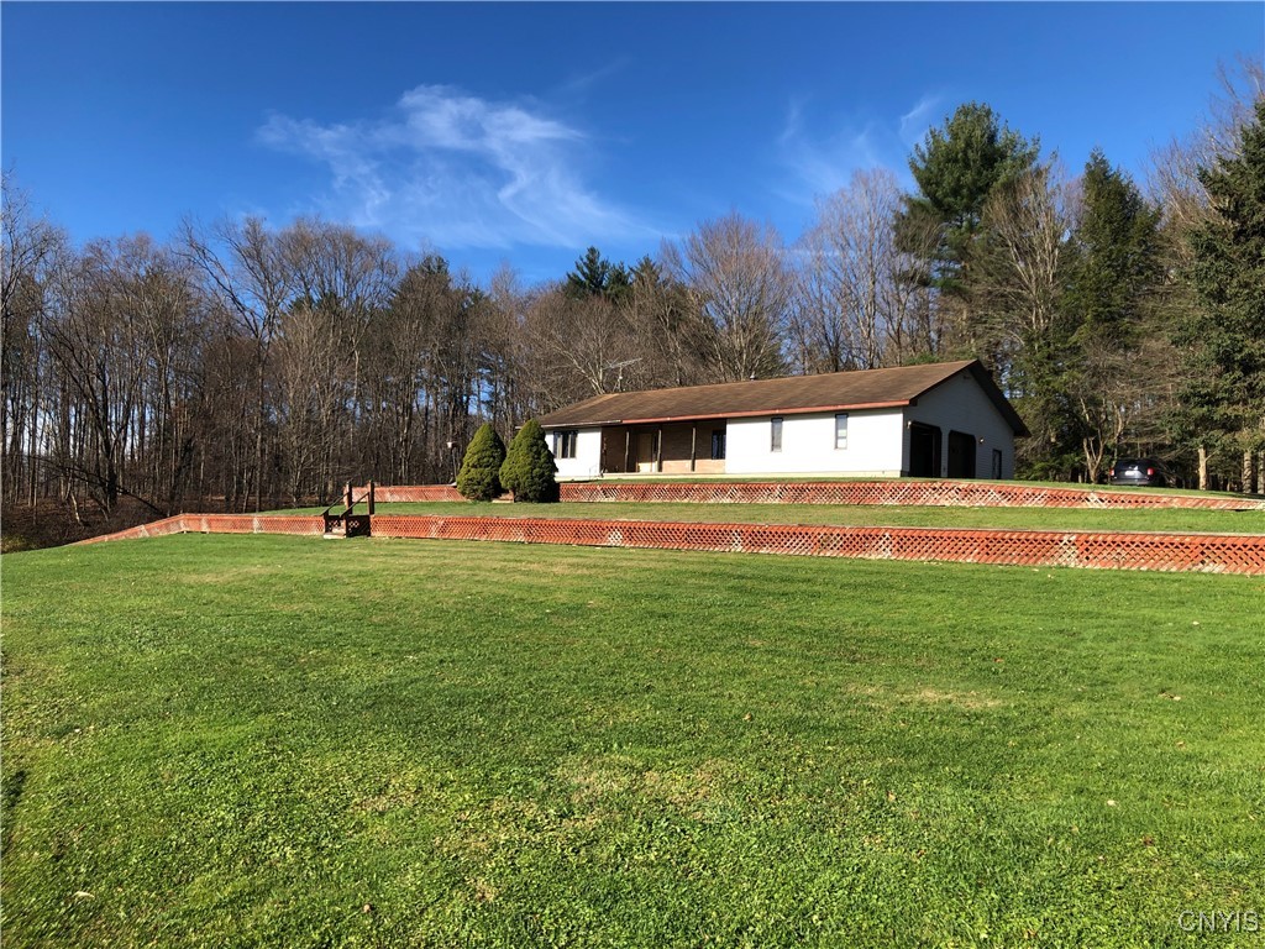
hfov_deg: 63.4
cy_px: 474
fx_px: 1023
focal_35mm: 28
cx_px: 632
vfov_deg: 49.7
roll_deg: -3.2
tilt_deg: +5.0
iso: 20
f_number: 1.8
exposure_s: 1/1185
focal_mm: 3.99
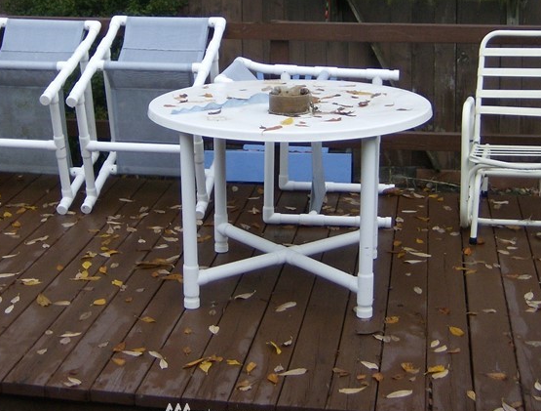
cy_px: 75
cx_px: 216
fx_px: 1036
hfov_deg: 29.2
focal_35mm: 66
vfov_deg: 22.1
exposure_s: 1/251
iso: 100
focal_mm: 6
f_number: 2.8
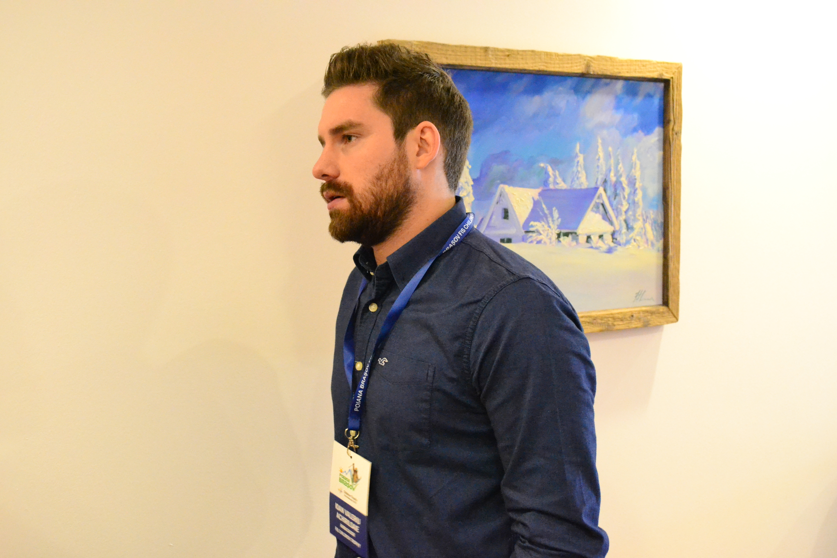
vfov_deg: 28.1
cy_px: 279
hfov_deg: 41.1
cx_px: 418
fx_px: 1116
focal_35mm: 48
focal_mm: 32
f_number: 5.6
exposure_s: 1/80
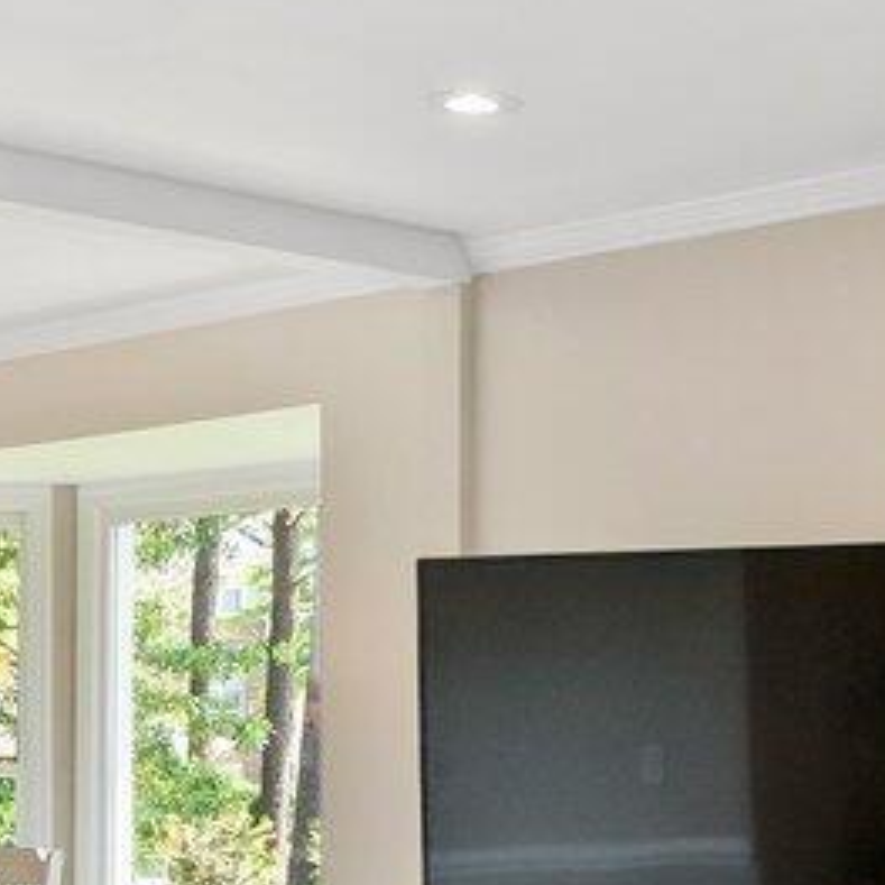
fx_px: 2488
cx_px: 983
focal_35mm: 86
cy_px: 850
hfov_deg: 19.3
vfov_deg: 19.7
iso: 640
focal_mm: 13
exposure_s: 1/30
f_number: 7.1
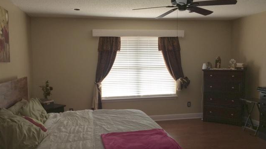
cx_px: 133
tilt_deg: -3.8
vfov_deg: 36.6
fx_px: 226
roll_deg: +0.9
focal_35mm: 32
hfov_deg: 61.0
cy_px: 78
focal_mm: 4.15
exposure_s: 1/36
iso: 25
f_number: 2.2
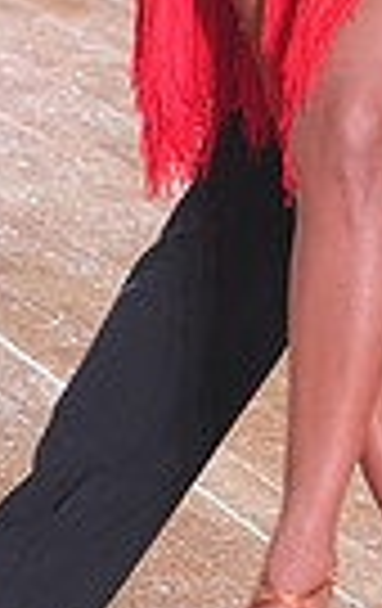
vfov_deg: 5.3
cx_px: 524
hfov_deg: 3.4
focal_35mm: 393
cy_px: -252
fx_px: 6512
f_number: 5.6
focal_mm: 90
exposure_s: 1/200
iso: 3200
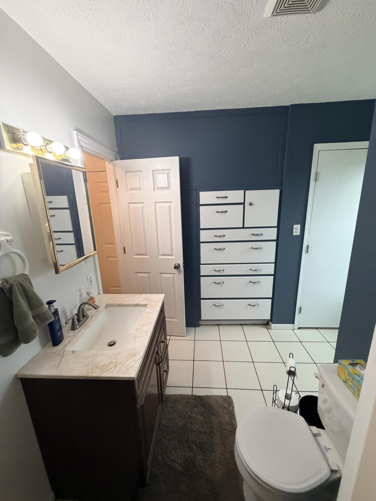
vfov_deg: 102.1
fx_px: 203
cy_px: 250
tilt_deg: -13.5
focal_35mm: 14
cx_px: 188
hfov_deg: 85.7
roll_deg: +2.6
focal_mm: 2.22
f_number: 2.2
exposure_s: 1/120
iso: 320
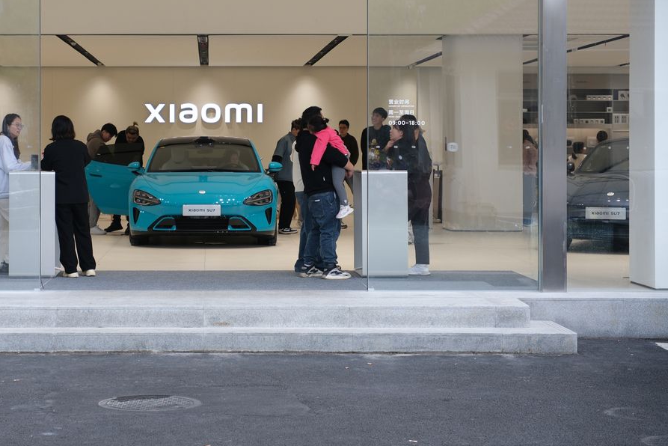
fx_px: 1485
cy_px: 150
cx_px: 203
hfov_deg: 25.2
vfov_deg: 17.0
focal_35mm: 80
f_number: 3.6
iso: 160
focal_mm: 37.8
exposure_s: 1/150
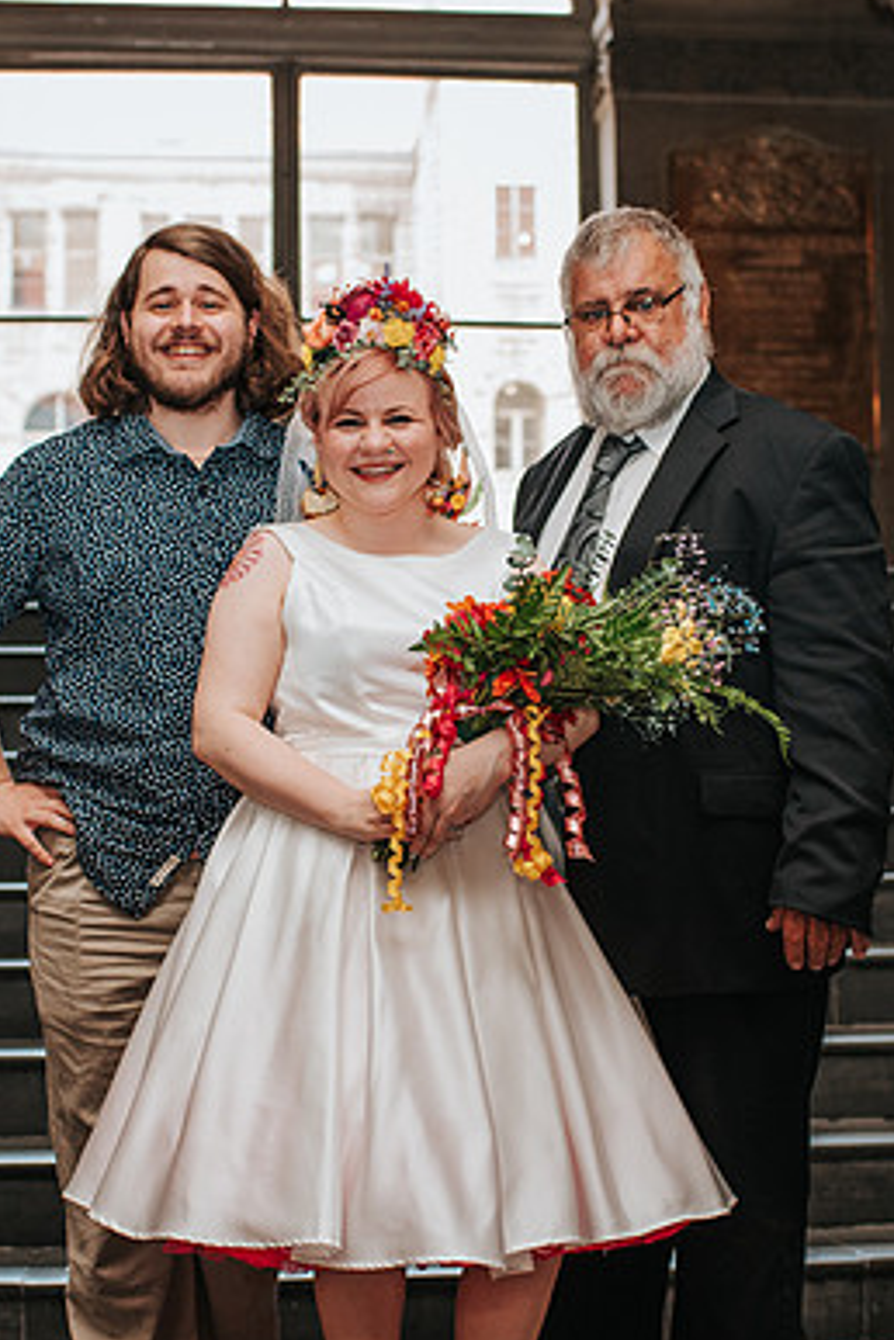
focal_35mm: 61
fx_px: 2272
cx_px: 391
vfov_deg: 32.9
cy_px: 696
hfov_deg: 22.2
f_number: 3.2
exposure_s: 1/200
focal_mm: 35
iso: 1000
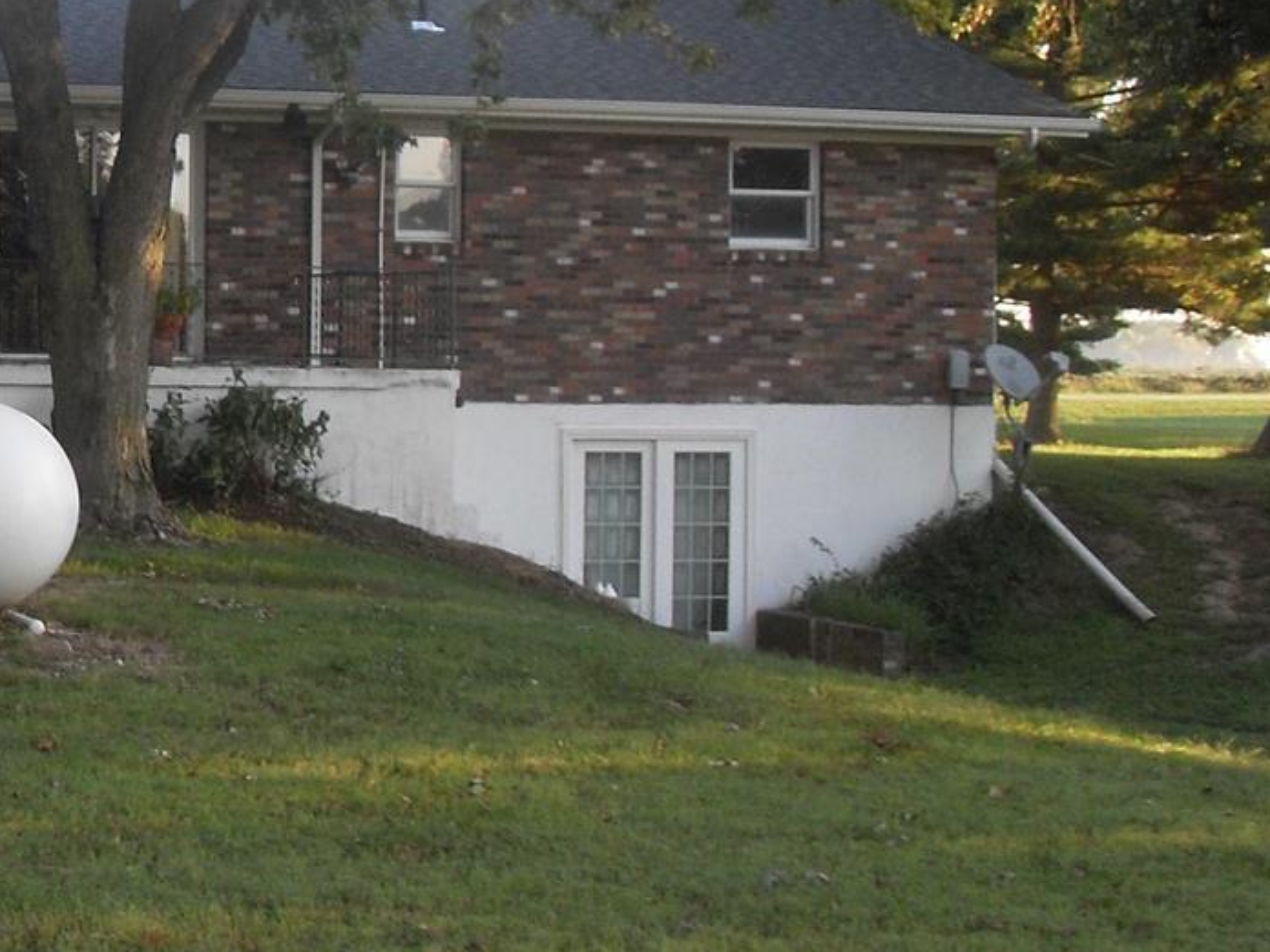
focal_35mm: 85
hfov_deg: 21.9
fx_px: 3119
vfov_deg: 17.3
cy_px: 357
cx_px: -93
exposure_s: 1/90
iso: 100
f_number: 2.8
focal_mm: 6.3
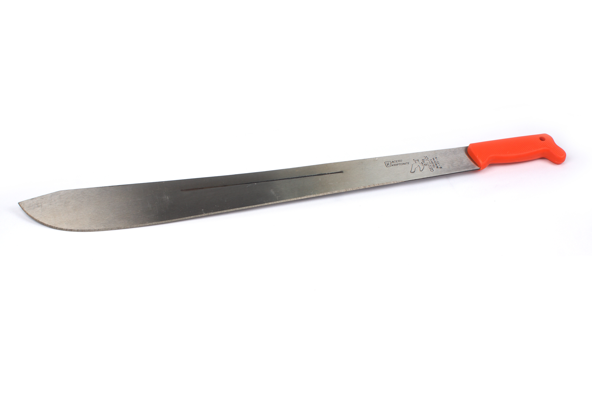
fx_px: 740
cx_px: 296
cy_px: 198
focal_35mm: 45
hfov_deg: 43.6
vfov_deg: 29.9
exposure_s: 1/160
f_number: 9
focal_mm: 30
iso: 80
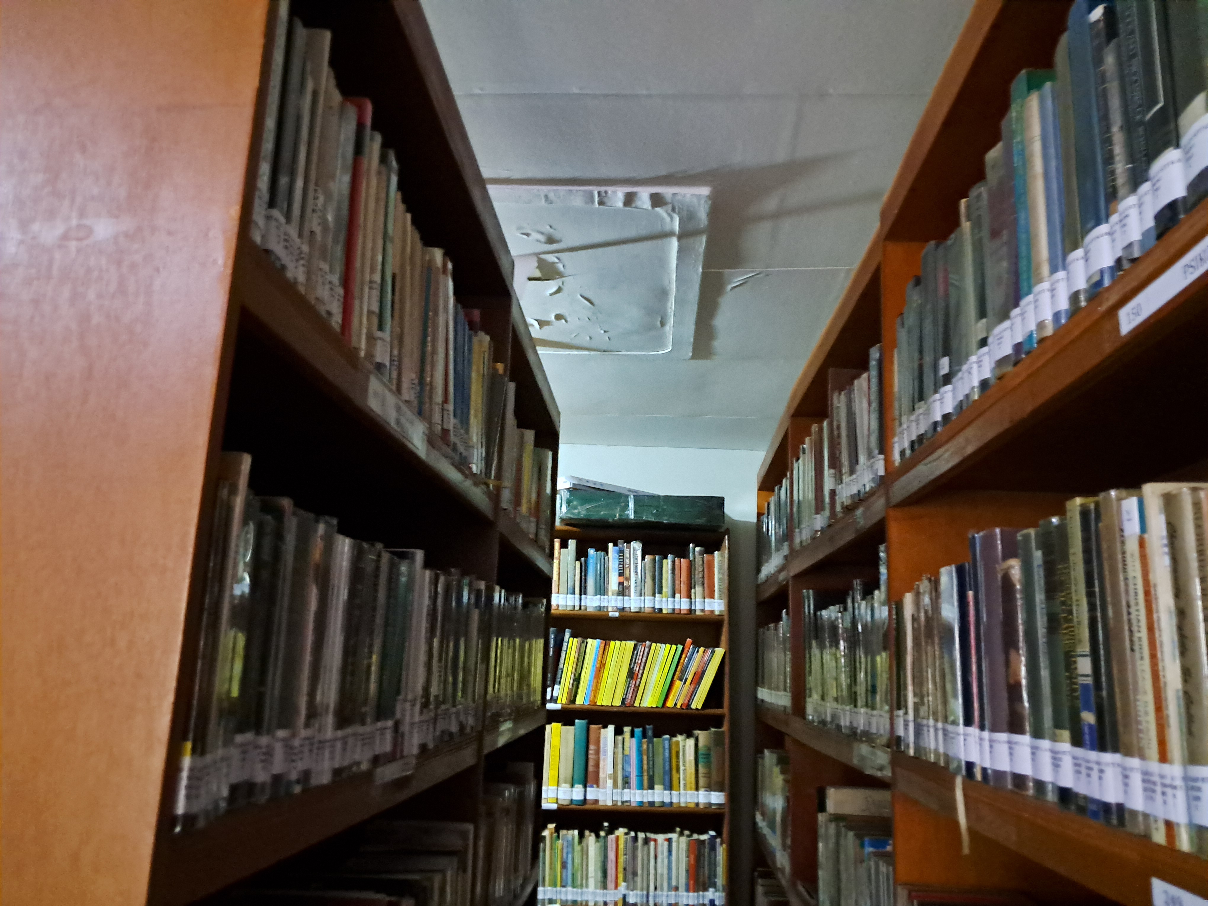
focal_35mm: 27
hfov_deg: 65.3
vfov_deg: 51.4
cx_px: 604
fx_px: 942
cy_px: 453
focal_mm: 4
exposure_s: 1/20
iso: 1600
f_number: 1.8
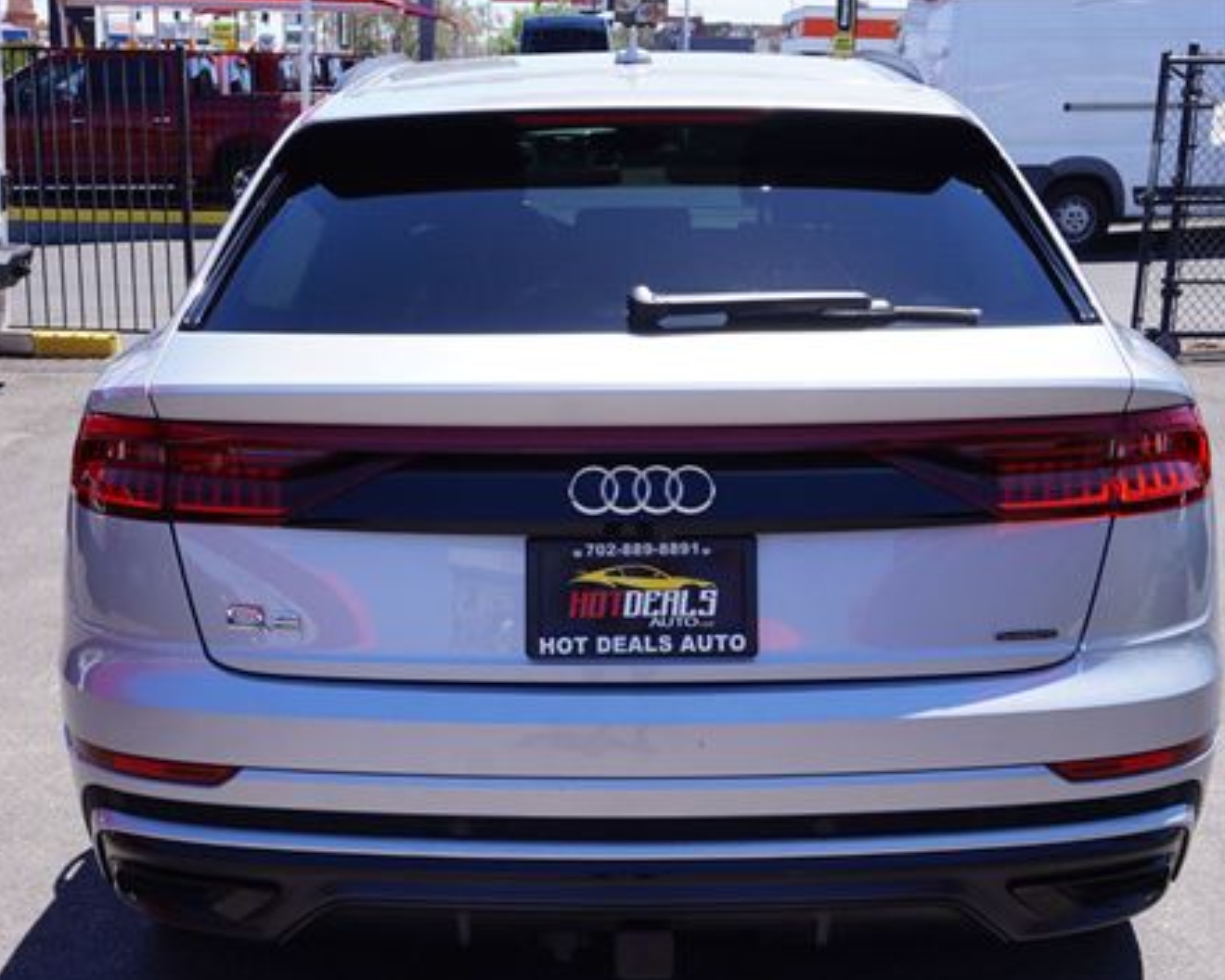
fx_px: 1631
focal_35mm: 45
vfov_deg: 33.4
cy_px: 543
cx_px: 604
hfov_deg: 41.2
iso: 100
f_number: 9
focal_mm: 22
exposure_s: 1/100
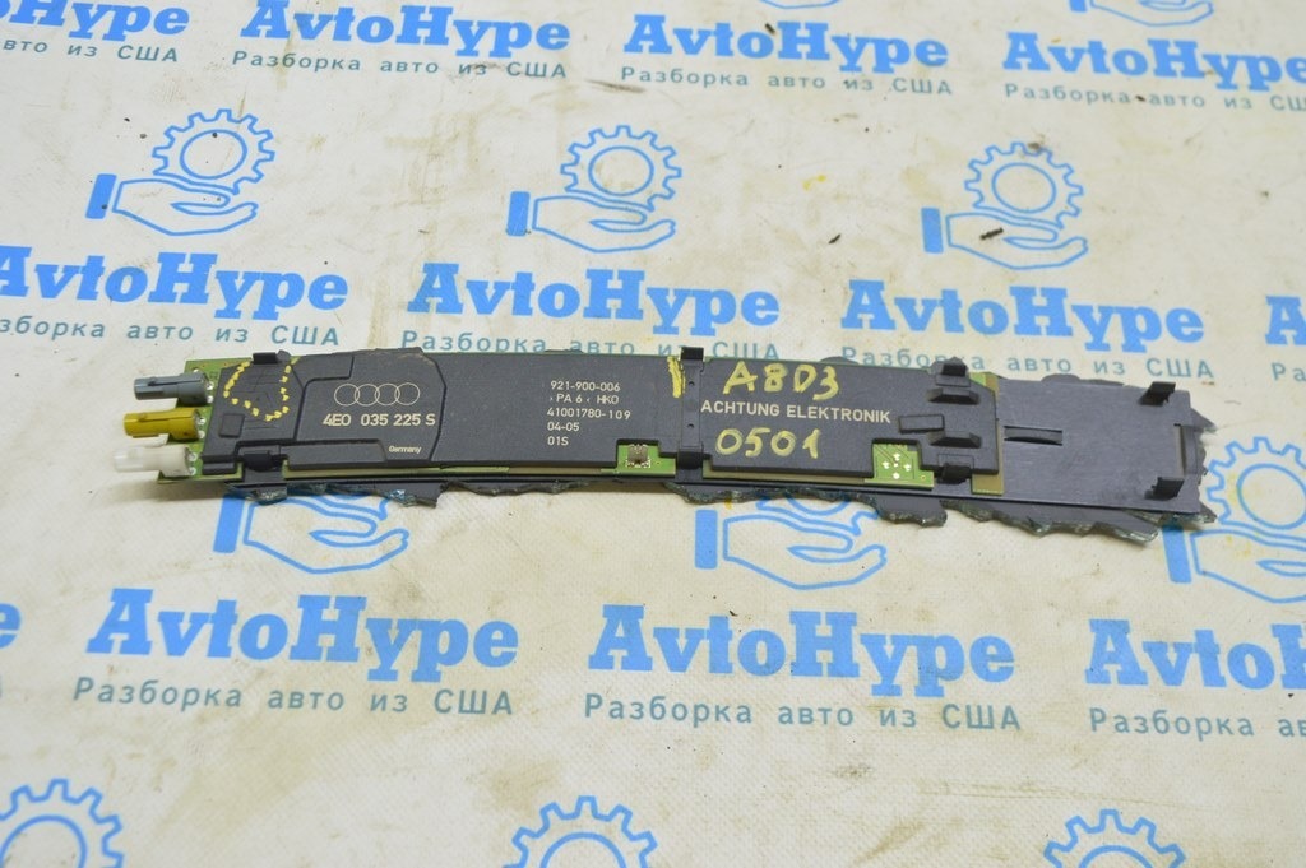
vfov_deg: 36.8
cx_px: 653
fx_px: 1305
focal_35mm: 36
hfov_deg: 53.2
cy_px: 434
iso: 400
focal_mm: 24
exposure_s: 1/20
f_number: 5.6
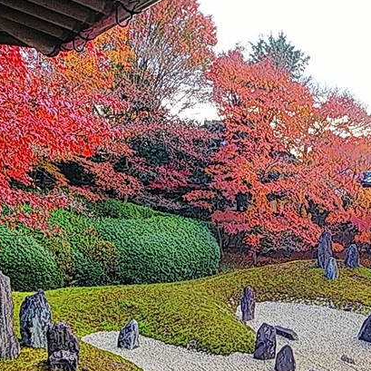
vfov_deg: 29.7
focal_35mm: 57
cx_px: 346
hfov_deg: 28.7
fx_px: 691
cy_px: 263
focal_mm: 3.4
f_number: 1.94
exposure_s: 1/120
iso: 40
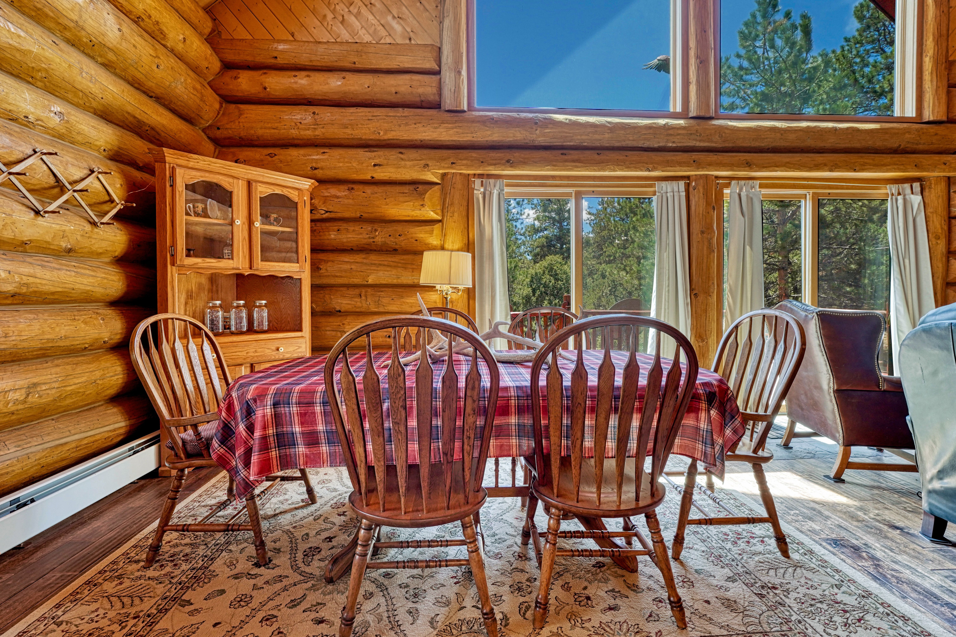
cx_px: 478
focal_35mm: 14
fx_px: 372
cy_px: 318
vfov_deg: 81.2
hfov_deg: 104.3
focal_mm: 14
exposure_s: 1/250
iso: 400
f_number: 8
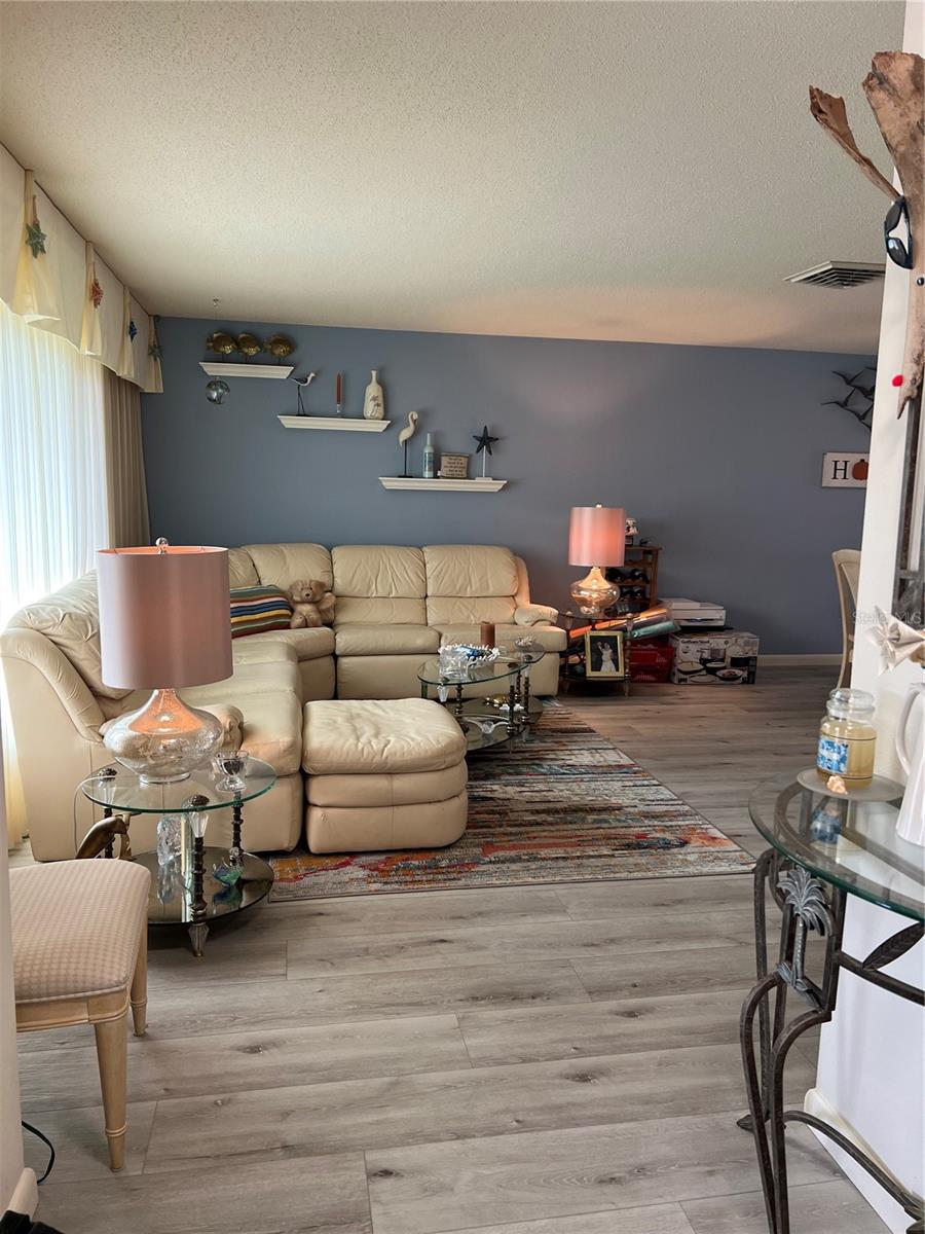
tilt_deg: -7.8
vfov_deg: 67.3
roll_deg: -0.7
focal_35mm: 26
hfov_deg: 53.1
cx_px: 462
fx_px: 926
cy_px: 617
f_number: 1.5
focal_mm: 5.7
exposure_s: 1/60
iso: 80
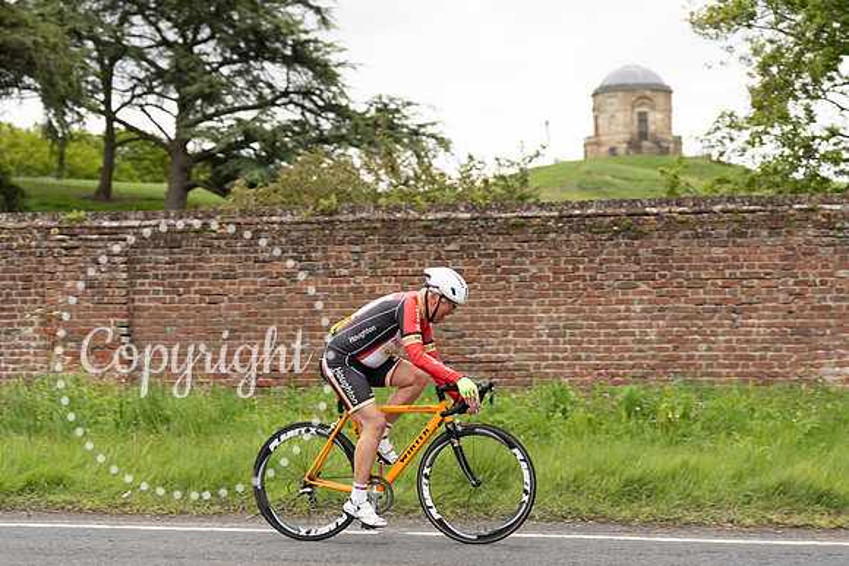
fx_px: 1867
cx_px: 425
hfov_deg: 25.6
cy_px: 318
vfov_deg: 17.2
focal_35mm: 79
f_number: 3.5
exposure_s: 1/1000
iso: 320
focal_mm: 70
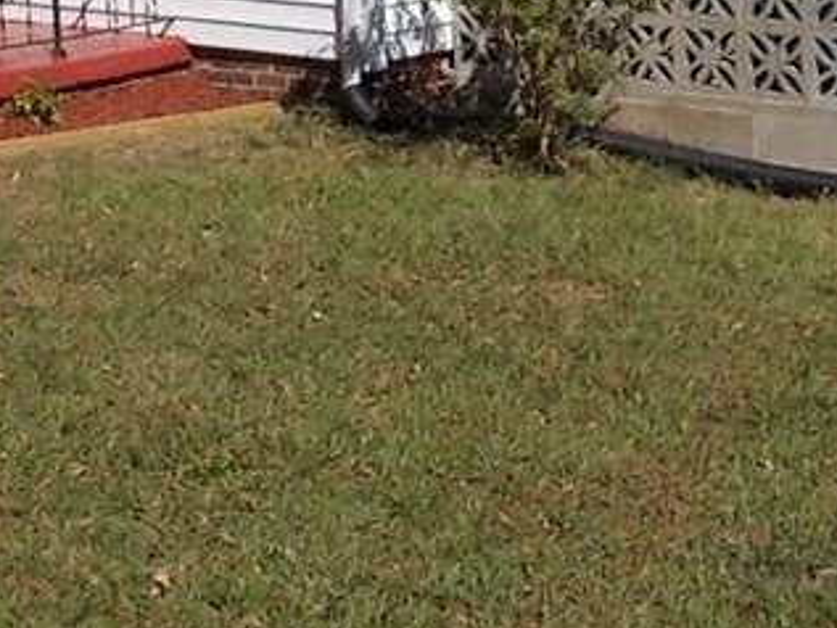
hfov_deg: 23.2
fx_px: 2032
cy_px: -119
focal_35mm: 84
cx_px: 330
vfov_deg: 16.8
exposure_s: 1/250
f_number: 8
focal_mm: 4.6
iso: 80
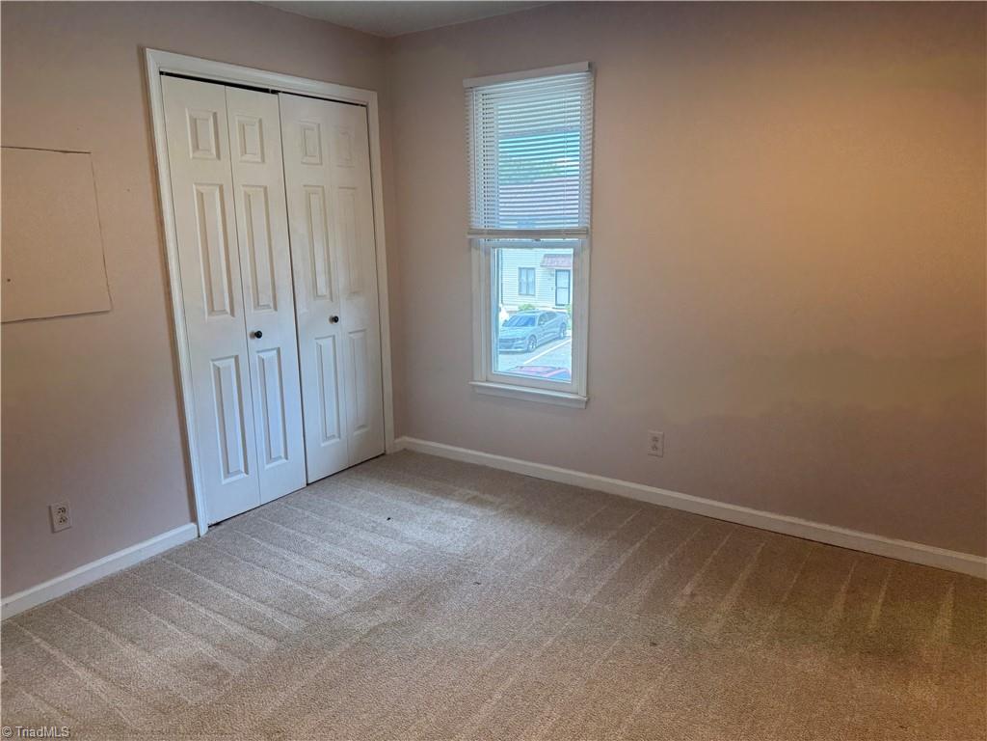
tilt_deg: -8.8
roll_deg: +2.1
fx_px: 684
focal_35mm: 24
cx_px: 494
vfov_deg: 56.8
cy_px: 370
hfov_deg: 71.6
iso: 100
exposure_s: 1/137
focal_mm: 6.76
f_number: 1.78
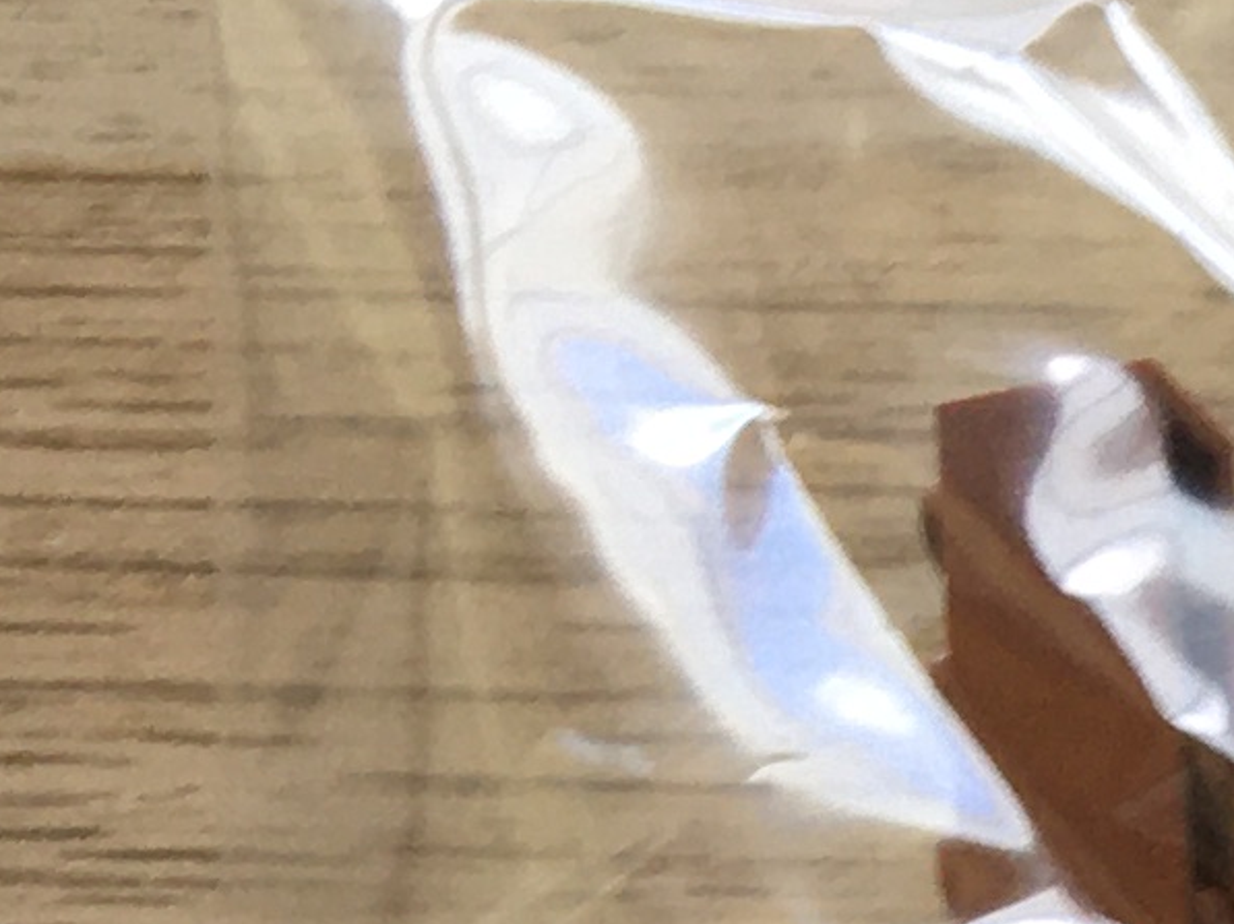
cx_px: 3103
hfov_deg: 9.0
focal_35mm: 196
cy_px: 2117
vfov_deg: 7.2
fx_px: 6983
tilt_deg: -79.9
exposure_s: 1/50
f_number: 2.2
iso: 32
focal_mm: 4.15
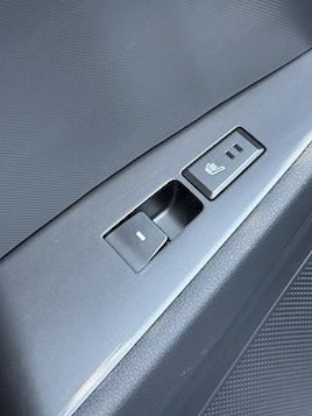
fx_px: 757
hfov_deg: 23.3
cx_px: 191
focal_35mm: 63
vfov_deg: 30.6
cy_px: 160
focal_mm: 6.76
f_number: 1.78
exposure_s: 1/141
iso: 100
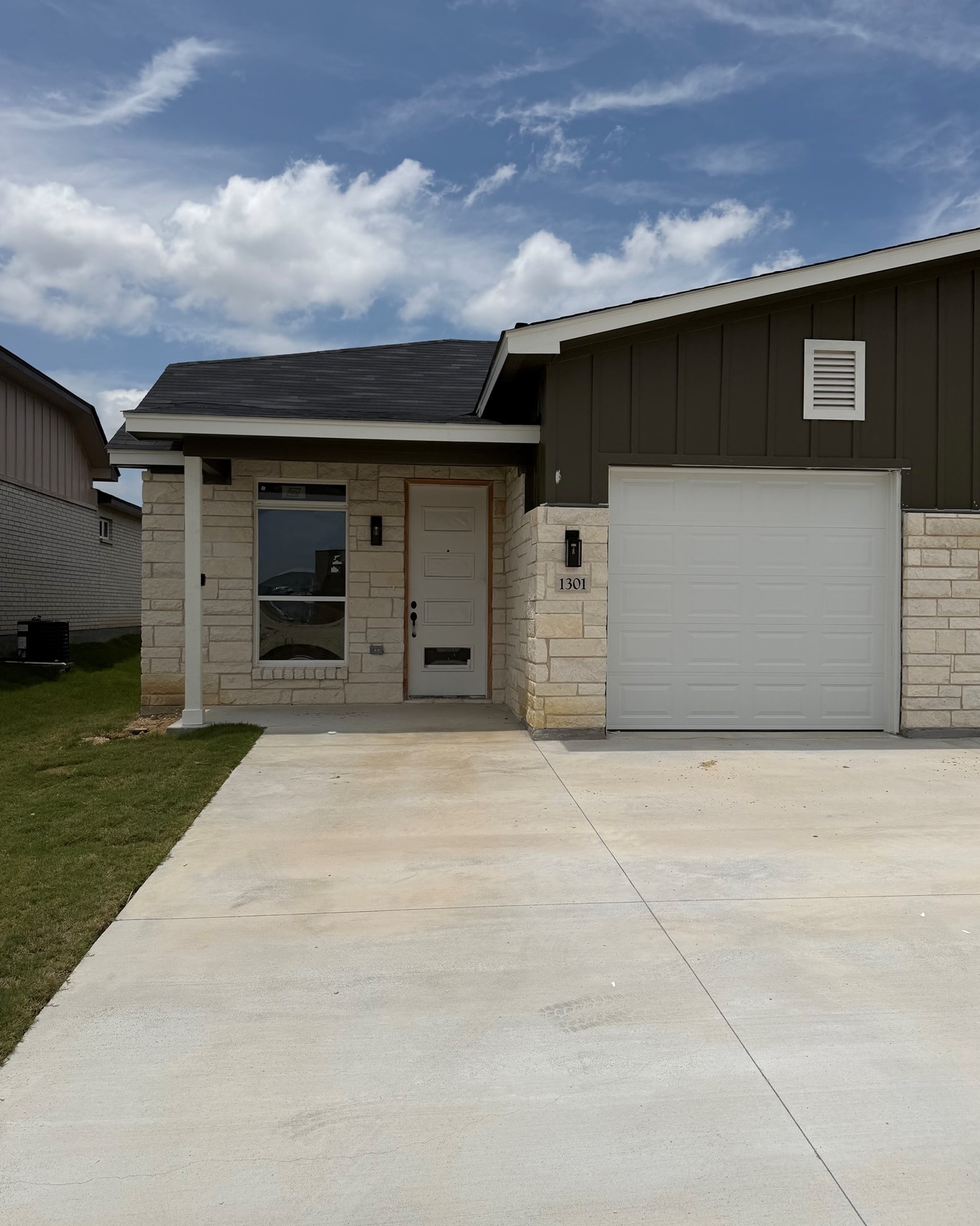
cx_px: 509
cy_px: 604
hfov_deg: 54.9
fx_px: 943
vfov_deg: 66.0
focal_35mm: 26
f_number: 1.78
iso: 80
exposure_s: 1/17544
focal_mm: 6.76
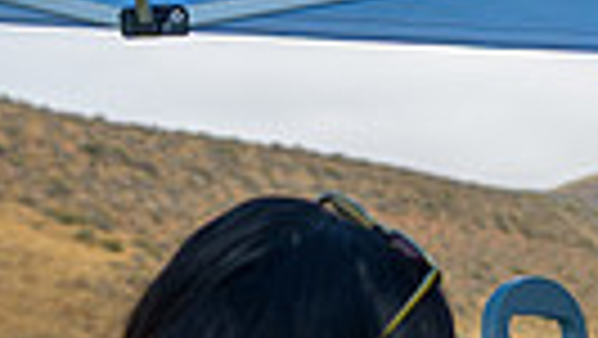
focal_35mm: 158
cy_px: 489
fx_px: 2507
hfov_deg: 12.5
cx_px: 1070
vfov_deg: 7.6
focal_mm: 34.5
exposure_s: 1/200
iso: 100
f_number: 4
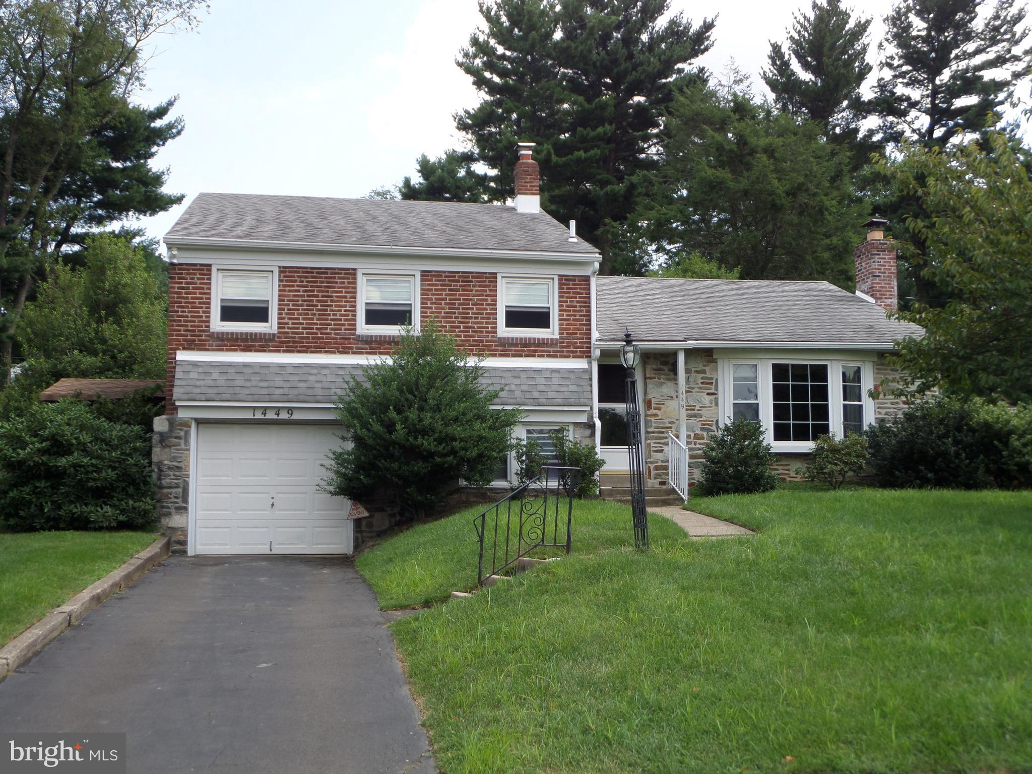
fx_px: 1222
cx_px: 516
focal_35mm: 41
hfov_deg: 45.8
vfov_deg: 35.1
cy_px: 387
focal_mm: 6.8
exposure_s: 1/350
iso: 100
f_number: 3.6
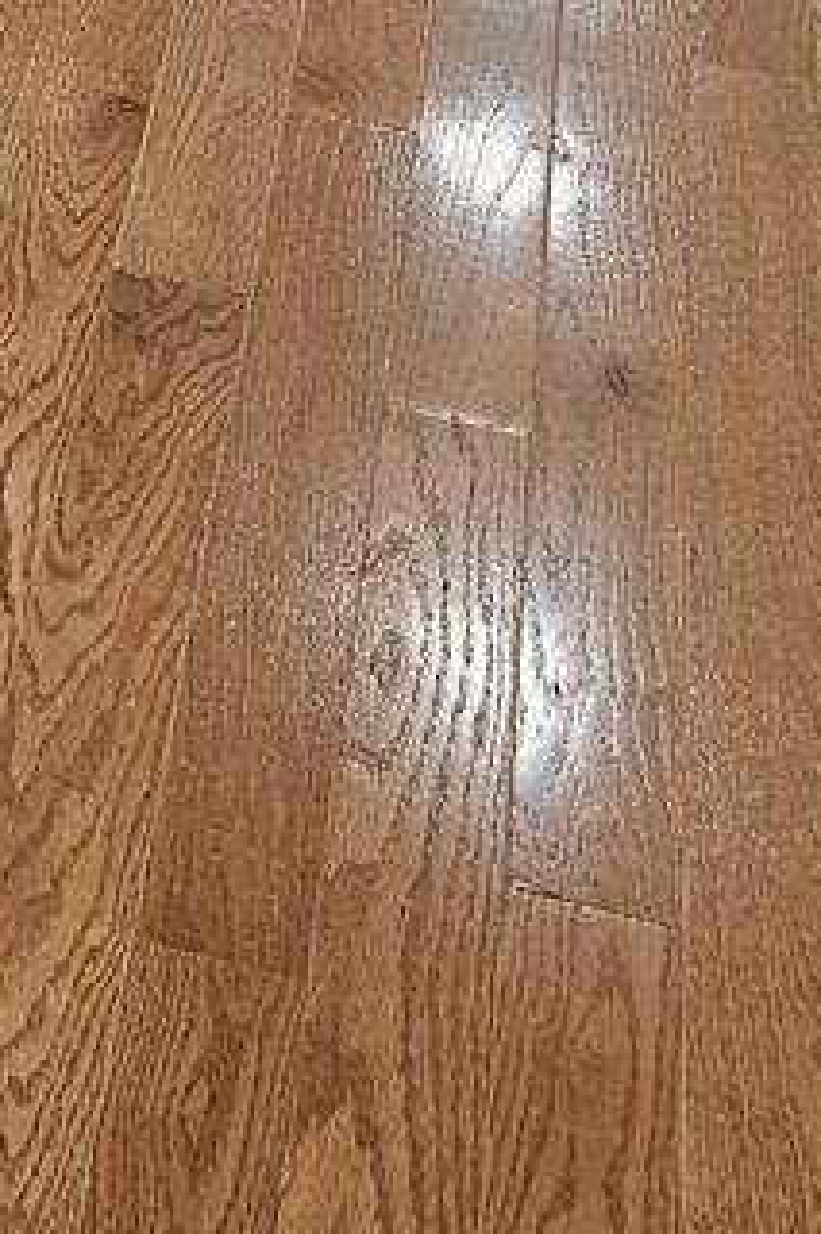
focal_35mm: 115
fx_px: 3938
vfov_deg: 13.5
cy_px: -1635
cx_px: -848
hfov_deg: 10.8
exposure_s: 1/120
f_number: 1.7
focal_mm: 6.3
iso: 250
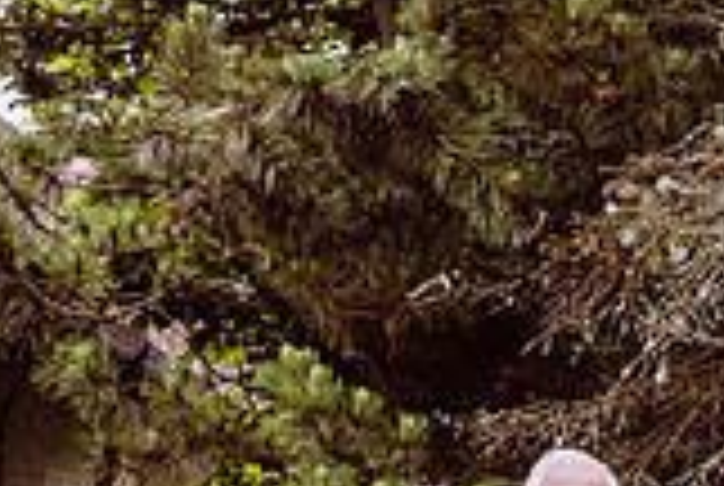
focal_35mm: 187
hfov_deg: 10.5
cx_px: 1153
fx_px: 3768
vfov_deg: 7.3
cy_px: 737
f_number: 8
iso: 250
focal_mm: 50
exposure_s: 1/100
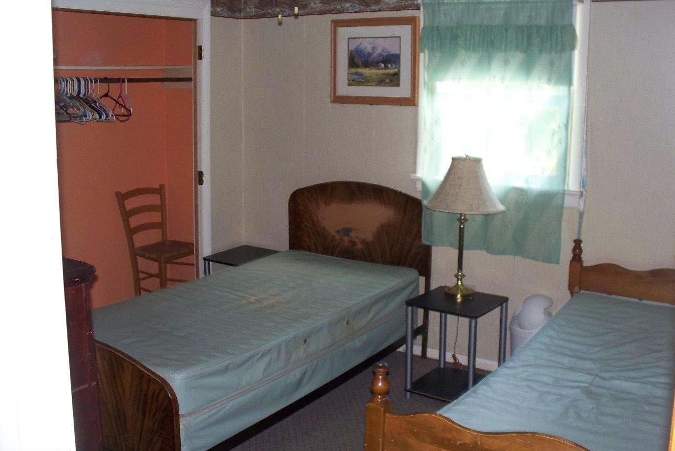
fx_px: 731
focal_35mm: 39
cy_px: 215
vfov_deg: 34.2
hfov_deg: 49.5
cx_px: 337
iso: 200
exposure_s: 1/30
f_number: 2.8
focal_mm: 7.54
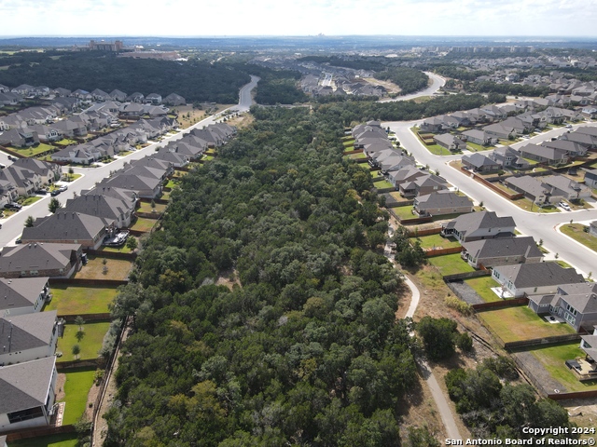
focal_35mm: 24
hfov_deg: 71.6
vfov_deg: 56.8
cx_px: 298
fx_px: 414
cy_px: 224
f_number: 2.8
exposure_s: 1/500
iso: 100
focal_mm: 4.5
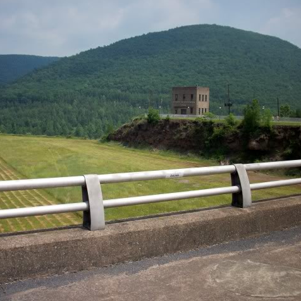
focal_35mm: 44
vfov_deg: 38.3
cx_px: 138
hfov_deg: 38.3
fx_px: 433
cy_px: 150
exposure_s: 1/559
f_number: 5.6
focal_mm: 6.2
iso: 80
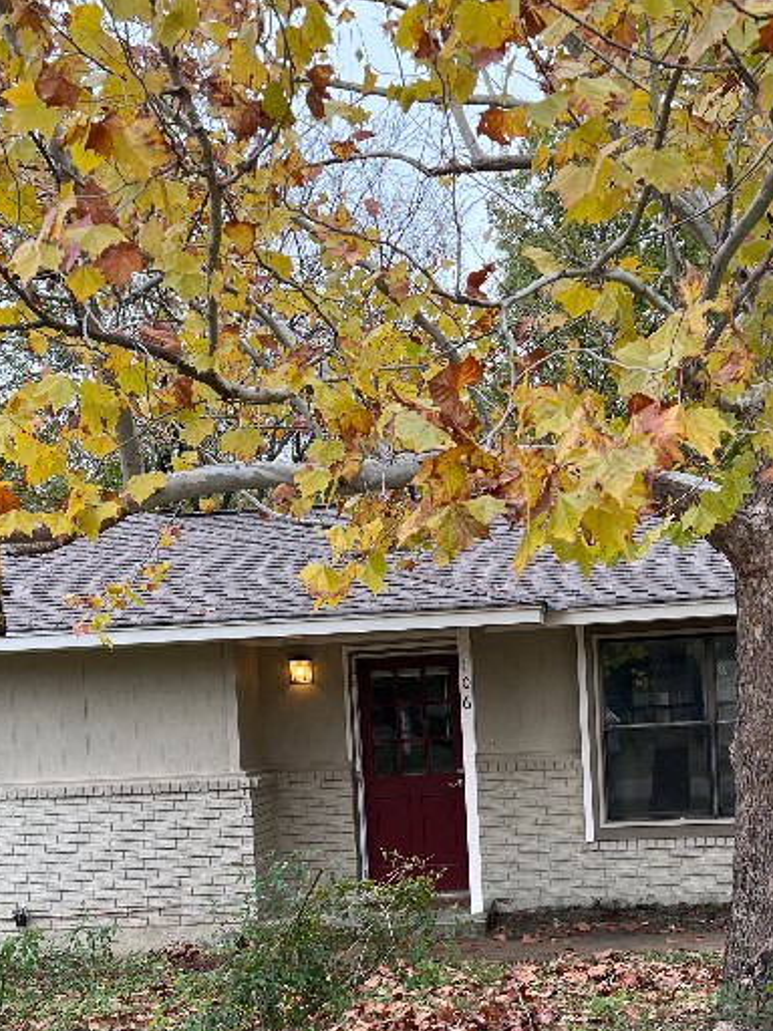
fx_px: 1548
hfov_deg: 28.0
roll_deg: +3.0
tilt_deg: -1.6
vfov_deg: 36.0
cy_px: 771
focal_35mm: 52
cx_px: 374
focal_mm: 5.7
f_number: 1.5
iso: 50
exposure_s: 1/433
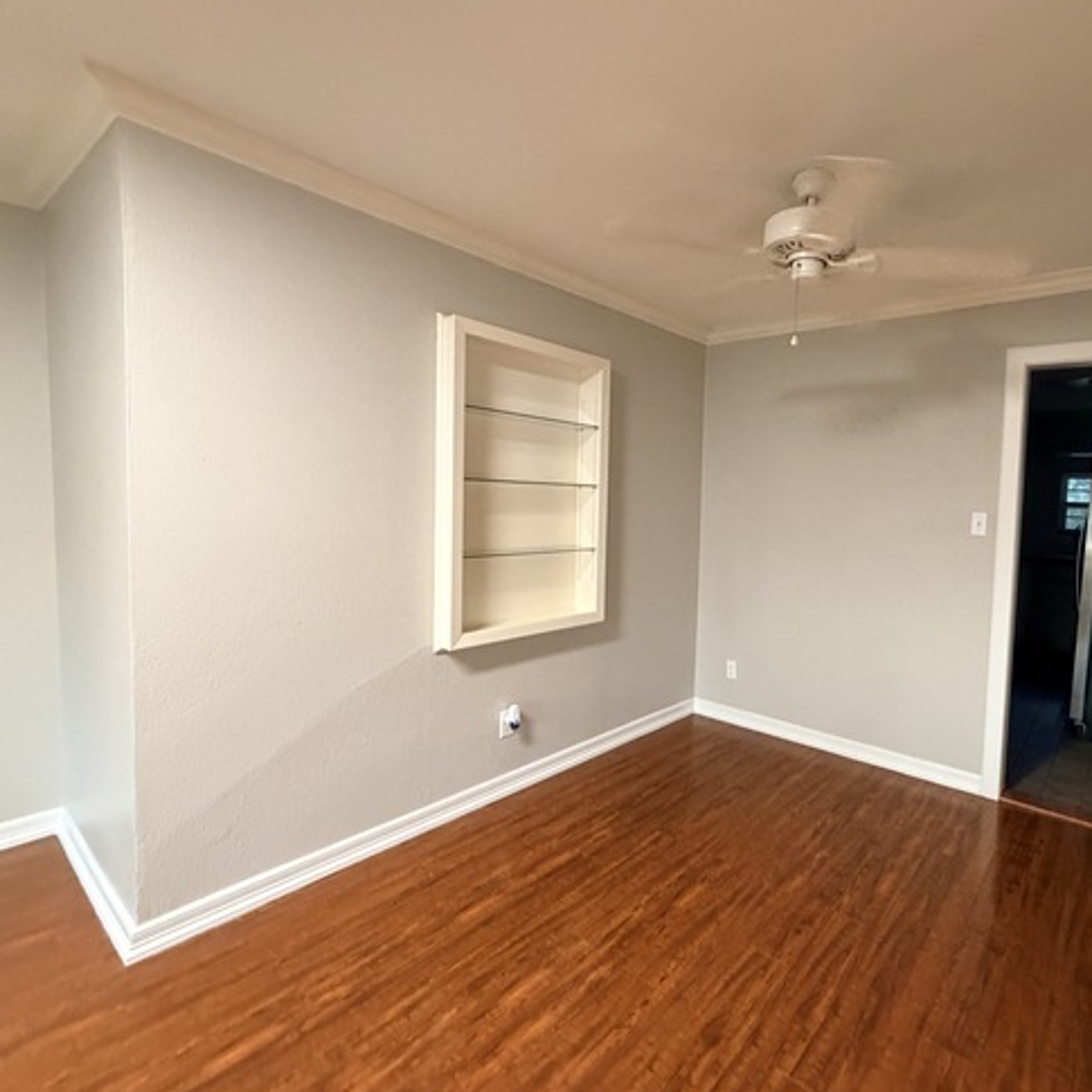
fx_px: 607
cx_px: 715
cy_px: 534
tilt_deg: -3.6
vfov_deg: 84.0
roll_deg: -1.8
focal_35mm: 17
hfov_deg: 81.5
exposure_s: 1/60
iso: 640
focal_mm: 2.22
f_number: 2.2
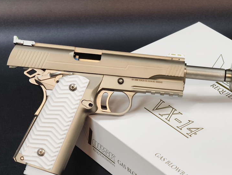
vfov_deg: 10.6
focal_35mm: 141
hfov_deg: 13.9
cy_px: 103
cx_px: 168
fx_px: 947
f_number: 2.67
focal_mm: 22.48
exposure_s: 1/30
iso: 434
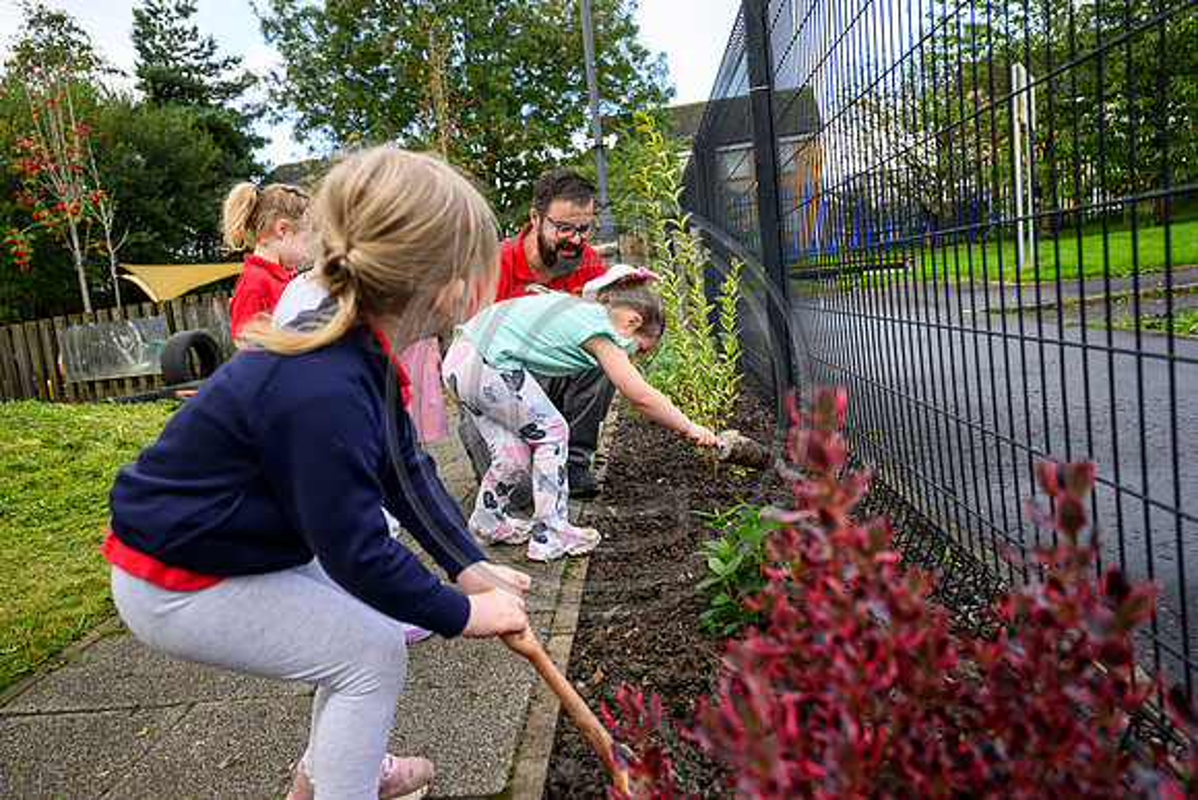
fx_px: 799
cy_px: 400
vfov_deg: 53.2
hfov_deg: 73.7
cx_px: 599
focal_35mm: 24
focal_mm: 24
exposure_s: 1/500
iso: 500
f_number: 4
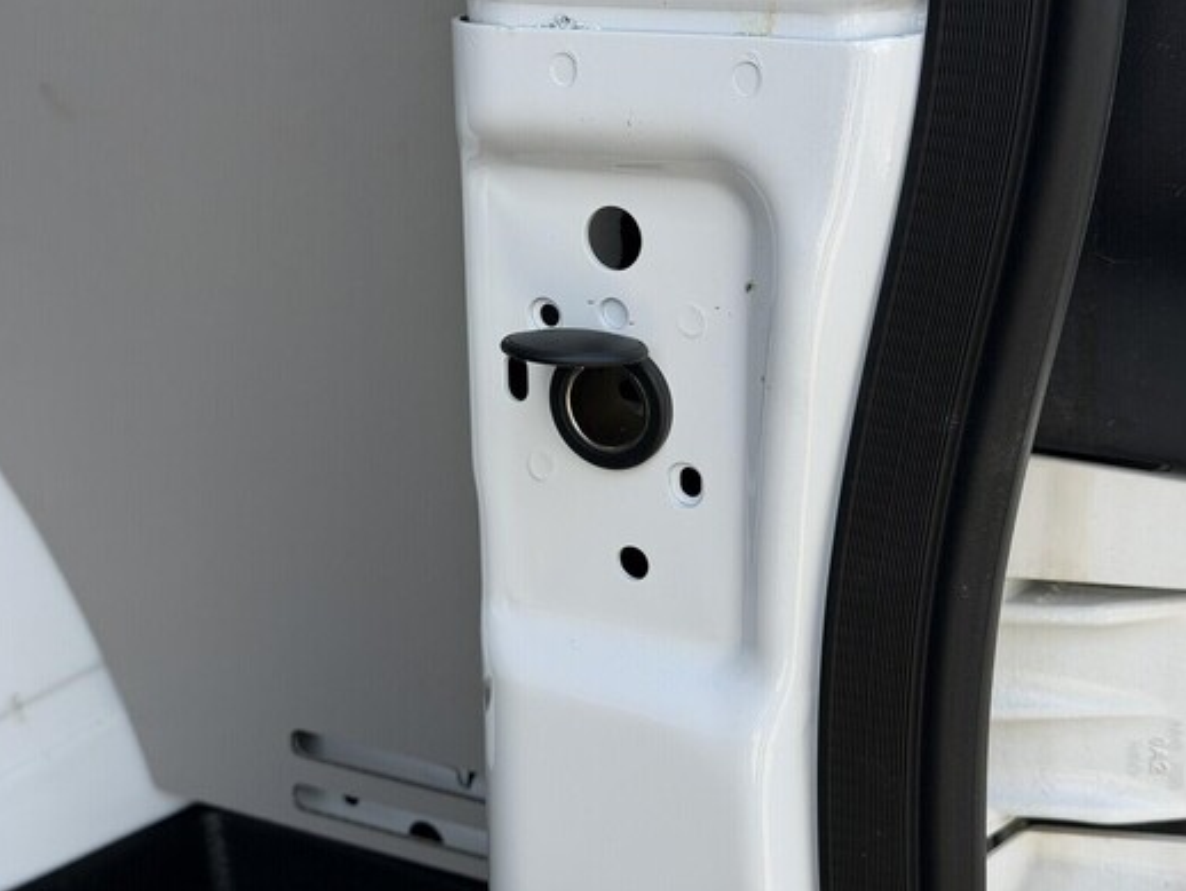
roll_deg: -0.2
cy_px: 432
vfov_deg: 28.6
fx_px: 1748
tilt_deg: -18.2
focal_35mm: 51
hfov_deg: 37.5
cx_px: 572
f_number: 1.78
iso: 64
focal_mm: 6.76
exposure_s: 1/719
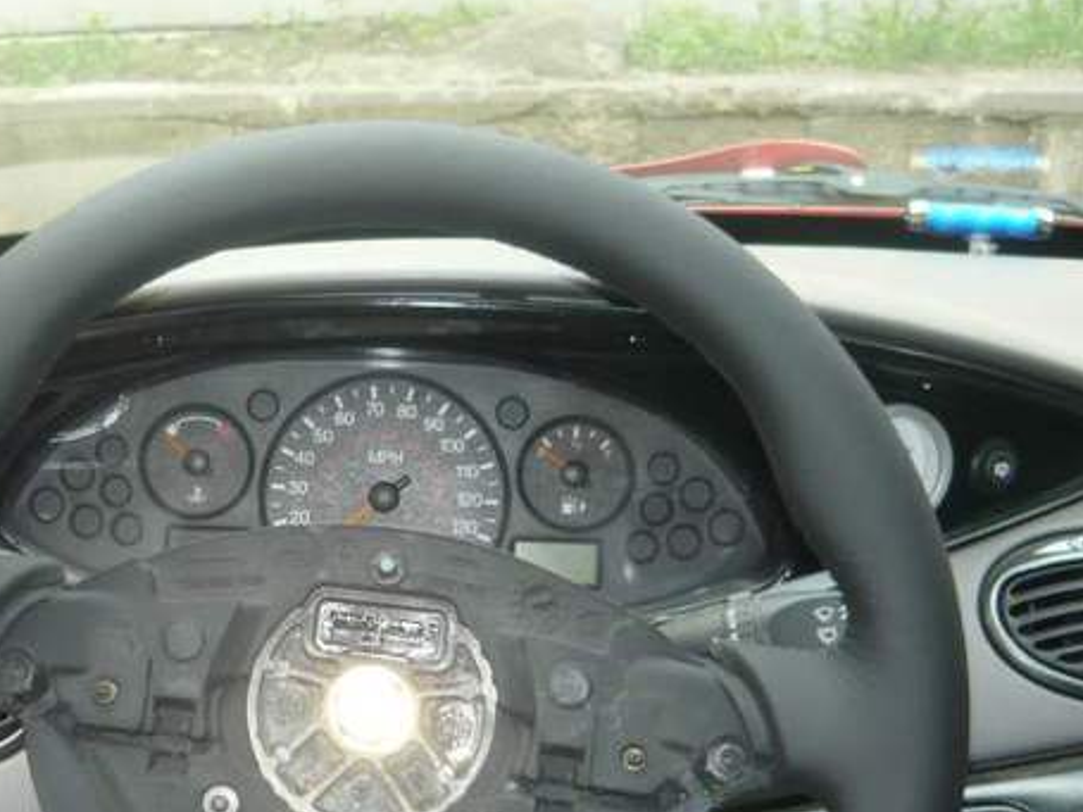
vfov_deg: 25.0
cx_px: 229
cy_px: 574
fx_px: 1814
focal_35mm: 58
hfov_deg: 32.4
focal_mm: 5.5
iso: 100
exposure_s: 1/30
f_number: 2.8
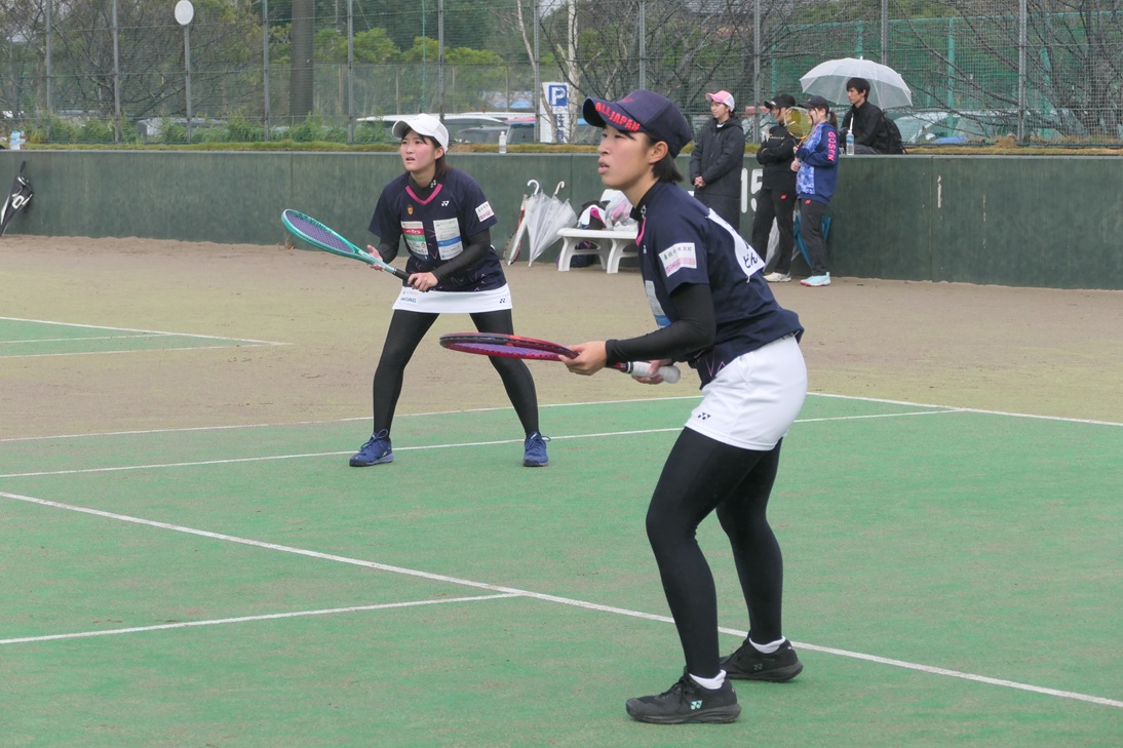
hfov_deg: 17.4
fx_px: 3680
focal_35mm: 118
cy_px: 374
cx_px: 562
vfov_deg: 11.6
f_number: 3.9
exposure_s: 1/3200
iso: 800
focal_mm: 43.05
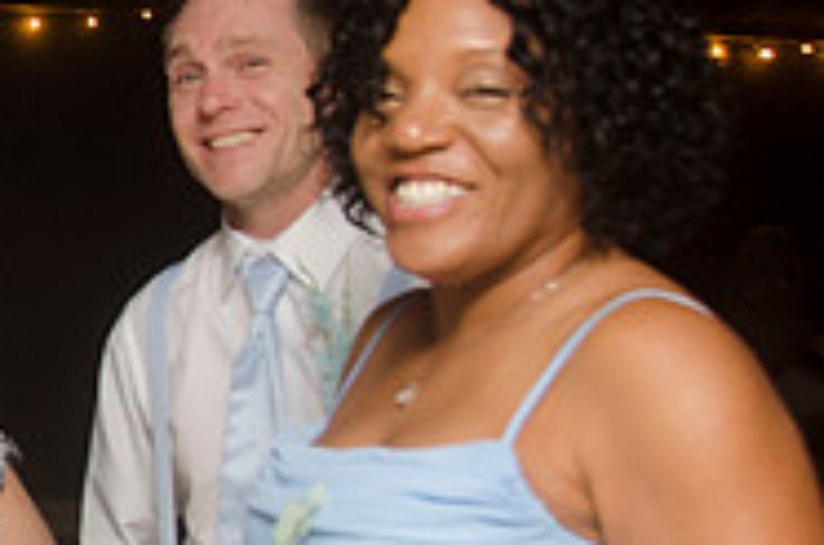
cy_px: 323
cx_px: -270
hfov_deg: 18.4
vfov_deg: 13.2
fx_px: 2352
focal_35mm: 103
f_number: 5.6
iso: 400
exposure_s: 1/60
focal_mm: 22
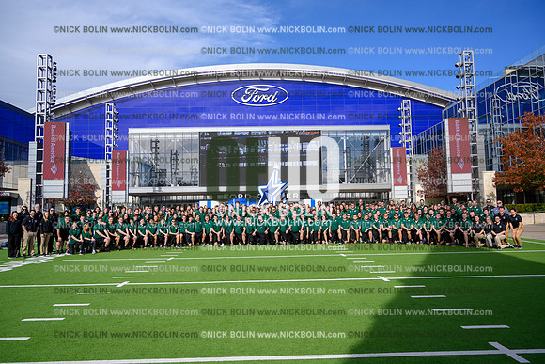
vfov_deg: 48.0
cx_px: 272
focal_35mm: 27
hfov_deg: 67.4
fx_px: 409
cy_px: 182
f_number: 4
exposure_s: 1/1250
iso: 125
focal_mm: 27
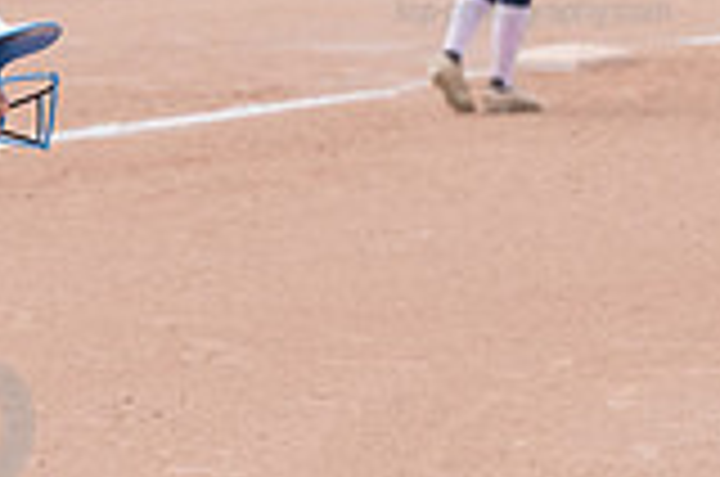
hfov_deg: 5.4
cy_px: 486
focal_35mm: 381
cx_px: -104
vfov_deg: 3.6
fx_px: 7605
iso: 400
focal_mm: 70
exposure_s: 1/1600
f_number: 5.6
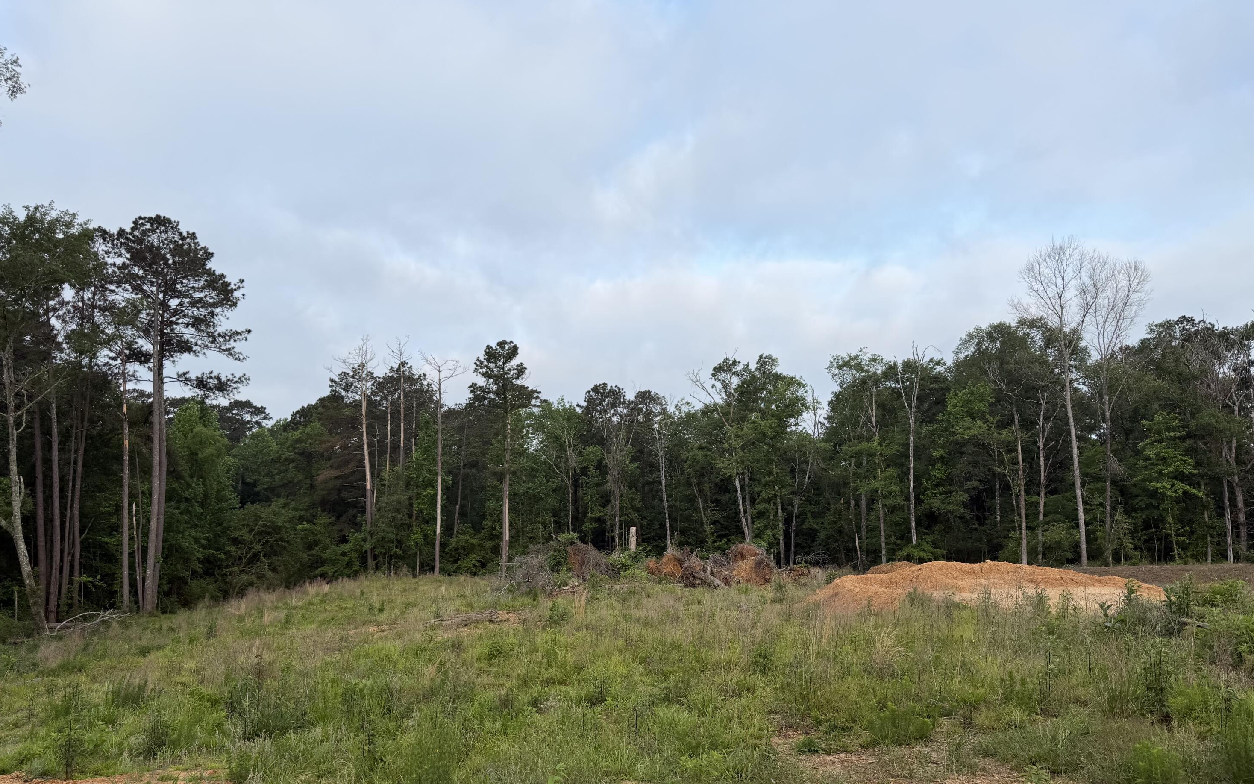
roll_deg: +0.3
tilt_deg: +4.7
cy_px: 479
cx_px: 623
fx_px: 889
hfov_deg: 70.4
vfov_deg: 47.3
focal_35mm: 26
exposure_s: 1/1493
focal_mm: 6.76
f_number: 1.78
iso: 80
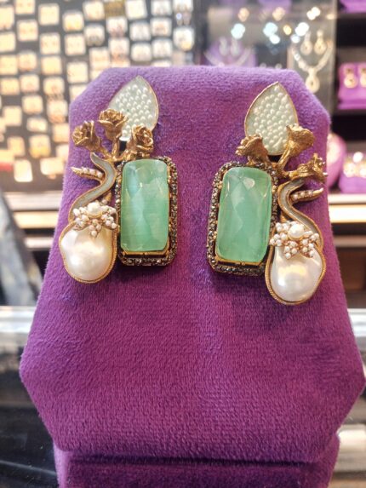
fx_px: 380
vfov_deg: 65.3
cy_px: 244
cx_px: 183
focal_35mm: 27
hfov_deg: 51.4
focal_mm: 3.98
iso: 800
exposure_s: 1/50
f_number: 1.8
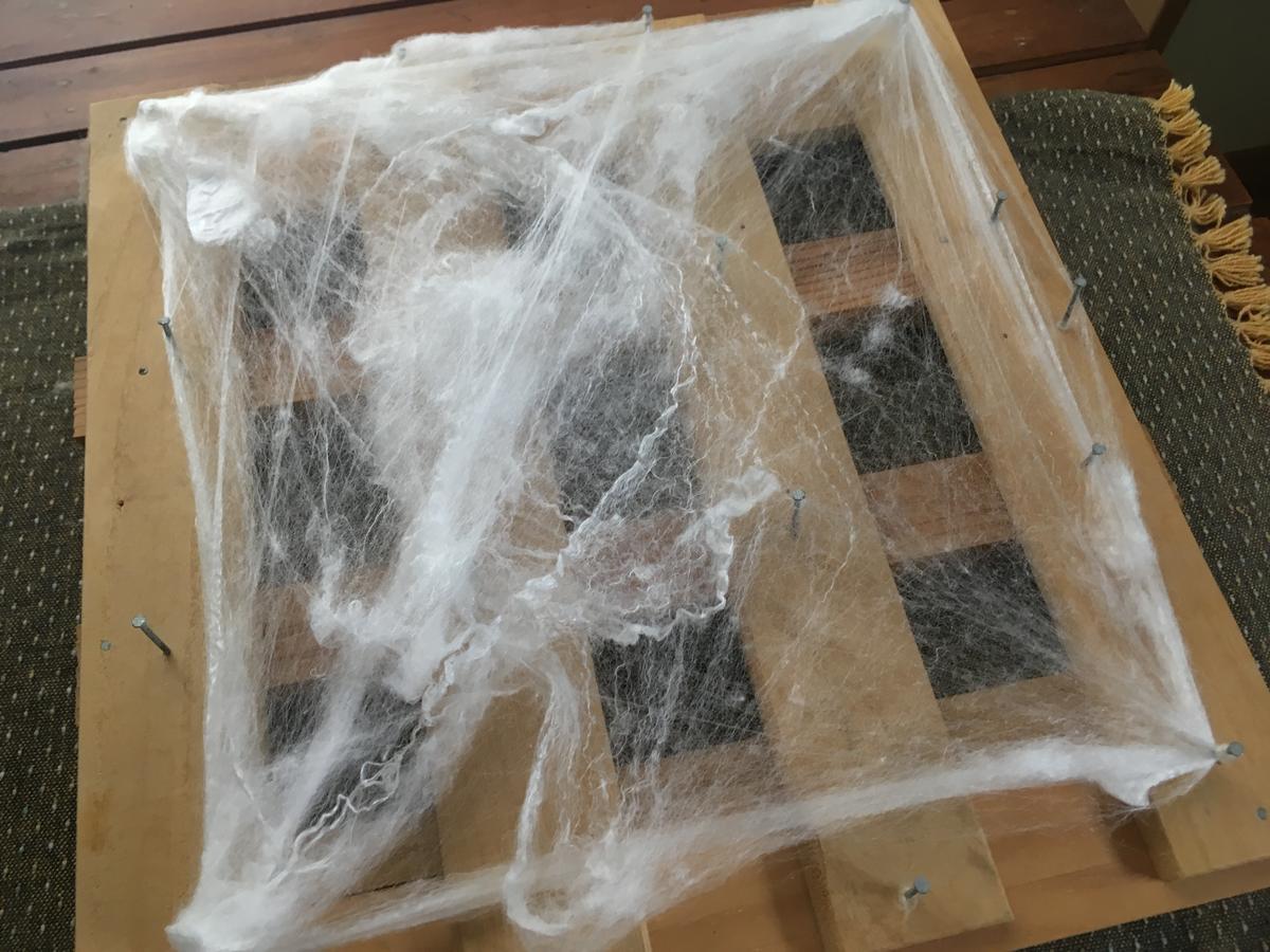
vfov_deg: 48.2
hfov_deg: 61.7
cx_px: 635
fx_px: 1064
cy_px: 476
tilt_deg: -60.4
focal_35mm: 29
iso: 64
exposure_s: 1/30
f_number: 2.2
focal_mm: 4.15
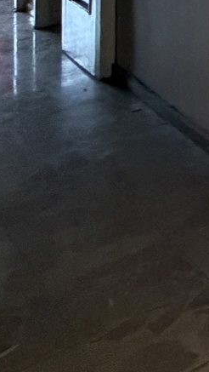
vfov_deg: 24.4
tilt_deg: -1.0
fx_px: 660
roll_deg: -0.3
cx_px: 811
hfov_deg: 8.5
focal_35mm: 67
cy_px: -186
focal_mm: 2.22
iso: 320
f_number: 2.2
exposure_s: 1/72
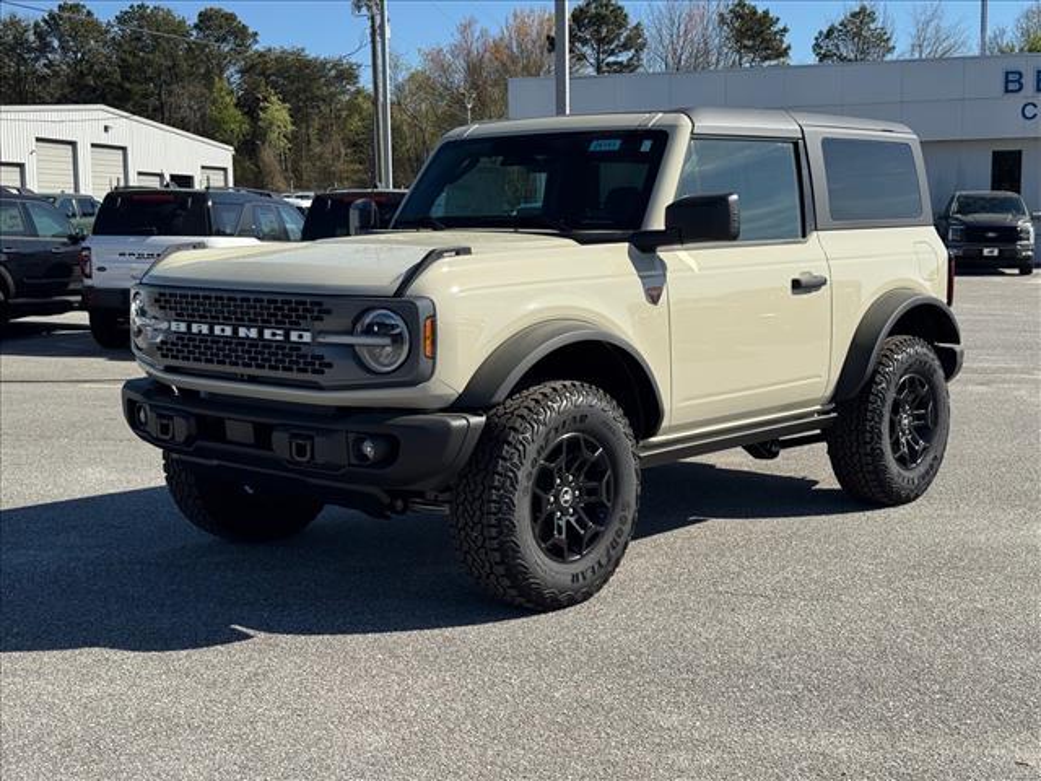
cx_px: 520
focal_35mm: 48
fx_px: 1443
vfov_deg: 30.3
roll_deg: -1.5
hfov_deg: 39.7
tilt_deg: -3.3
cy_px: 390
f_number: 1.78
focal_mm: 6.76
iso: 64
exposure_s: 1/4608
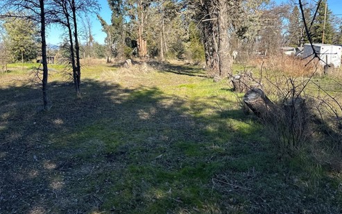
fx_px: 308
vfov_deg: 37.8
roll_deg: -0.1
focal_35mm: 33
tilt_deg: -2.5
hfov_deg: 57.9
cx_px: 144
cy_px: 68
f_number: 1.78
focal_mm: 6.86
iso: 80
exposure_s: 1/2469
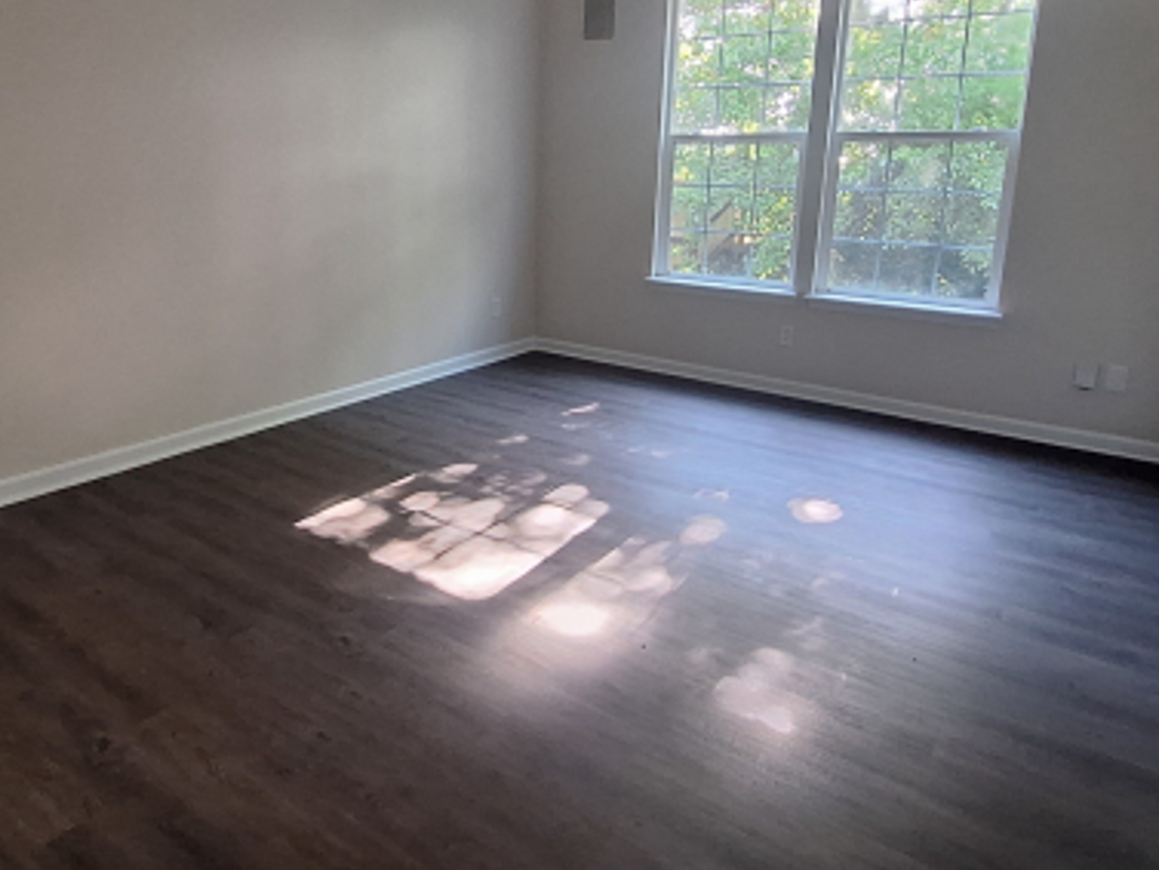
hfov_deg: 73.1
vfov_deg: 58.1
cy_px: 323
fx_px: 770
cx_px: 463
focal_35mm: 23
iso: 200
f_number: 2.2
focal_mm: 1.74
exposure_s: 1/50
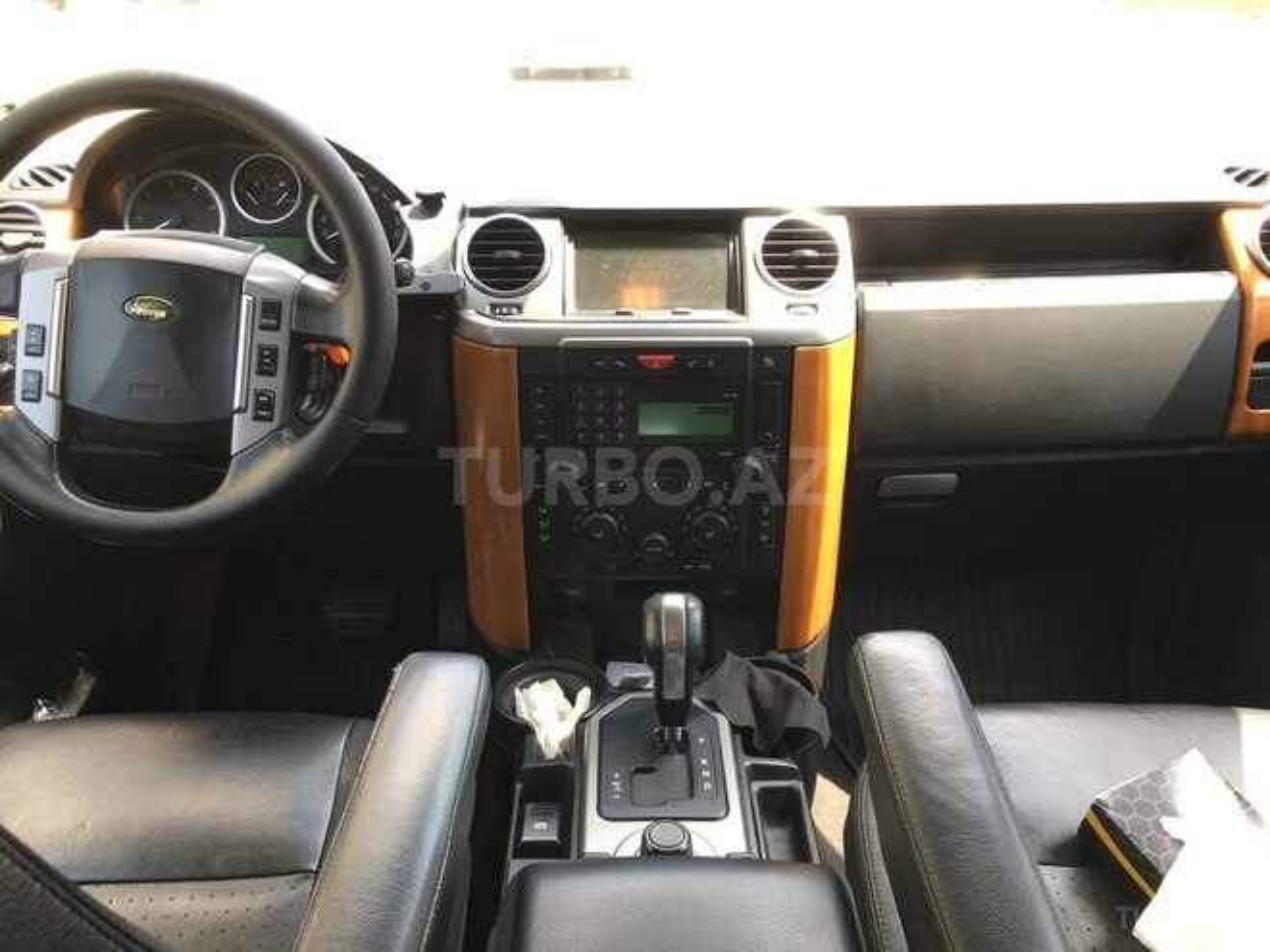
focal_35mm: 29
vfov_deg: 48.2
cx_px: 635
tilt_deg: -23.9
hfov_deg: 61.7
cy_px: 476
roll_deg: +0.5
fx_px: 1064
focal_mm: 4.15
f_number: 2.2
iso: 40
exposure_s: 1/100
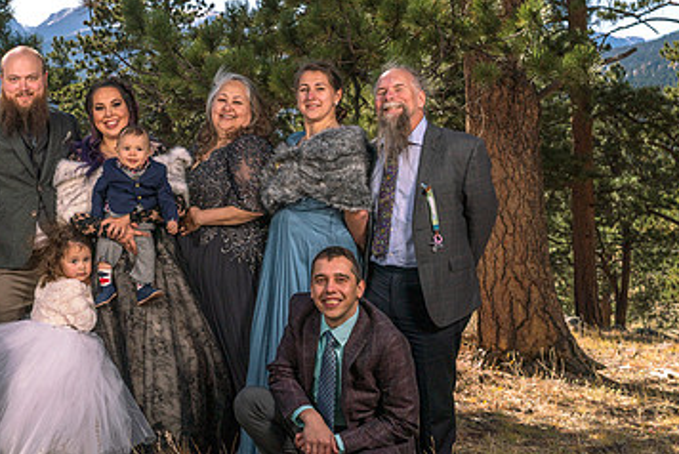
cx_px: 132
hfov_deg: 33.9
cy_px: 243
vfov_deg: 23.8
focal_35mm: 57
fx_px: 1076
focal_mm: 35
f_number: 5
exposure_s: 1/2000
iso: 250
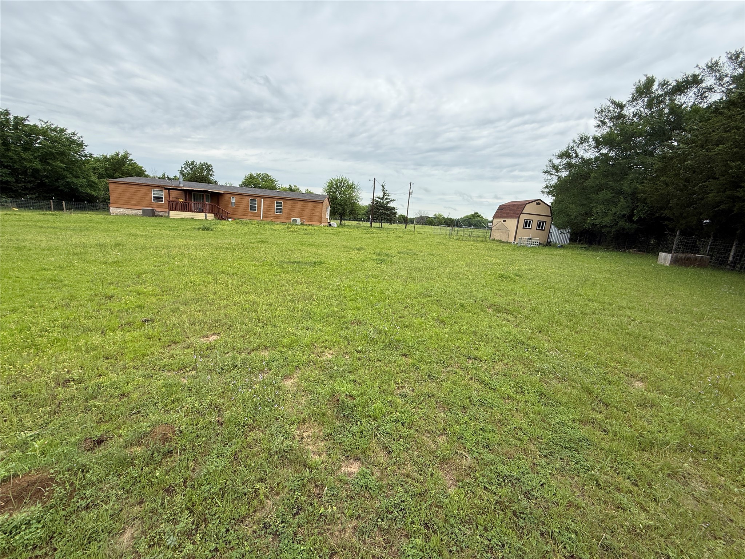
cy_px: 280
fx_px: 301
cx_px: 372
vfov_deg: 85.7
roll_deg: -5.1
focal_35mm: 14
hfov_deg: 102.1
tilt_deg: -10.9
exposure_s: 1/596
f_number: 2.2
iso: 50
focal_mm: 2.22
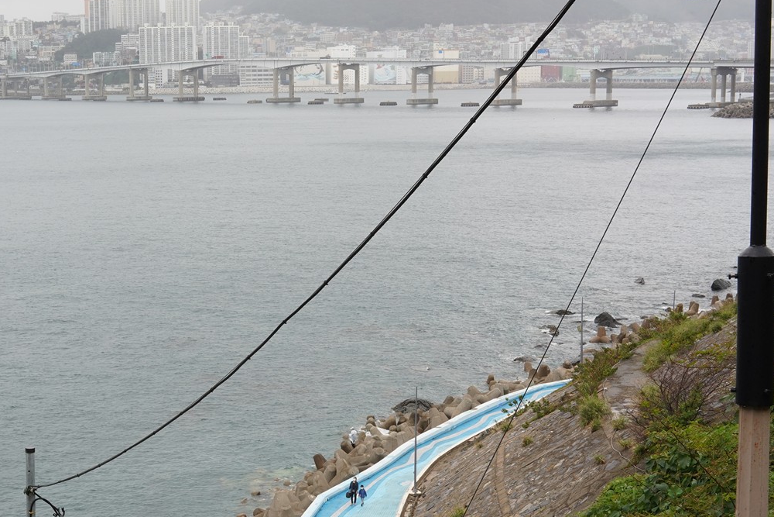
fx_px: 1505
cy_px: 339
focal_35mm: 70
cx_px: 222
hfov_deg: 28.5
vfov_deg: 19.4
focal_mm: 35
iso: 400
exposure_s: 1/100
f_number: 14
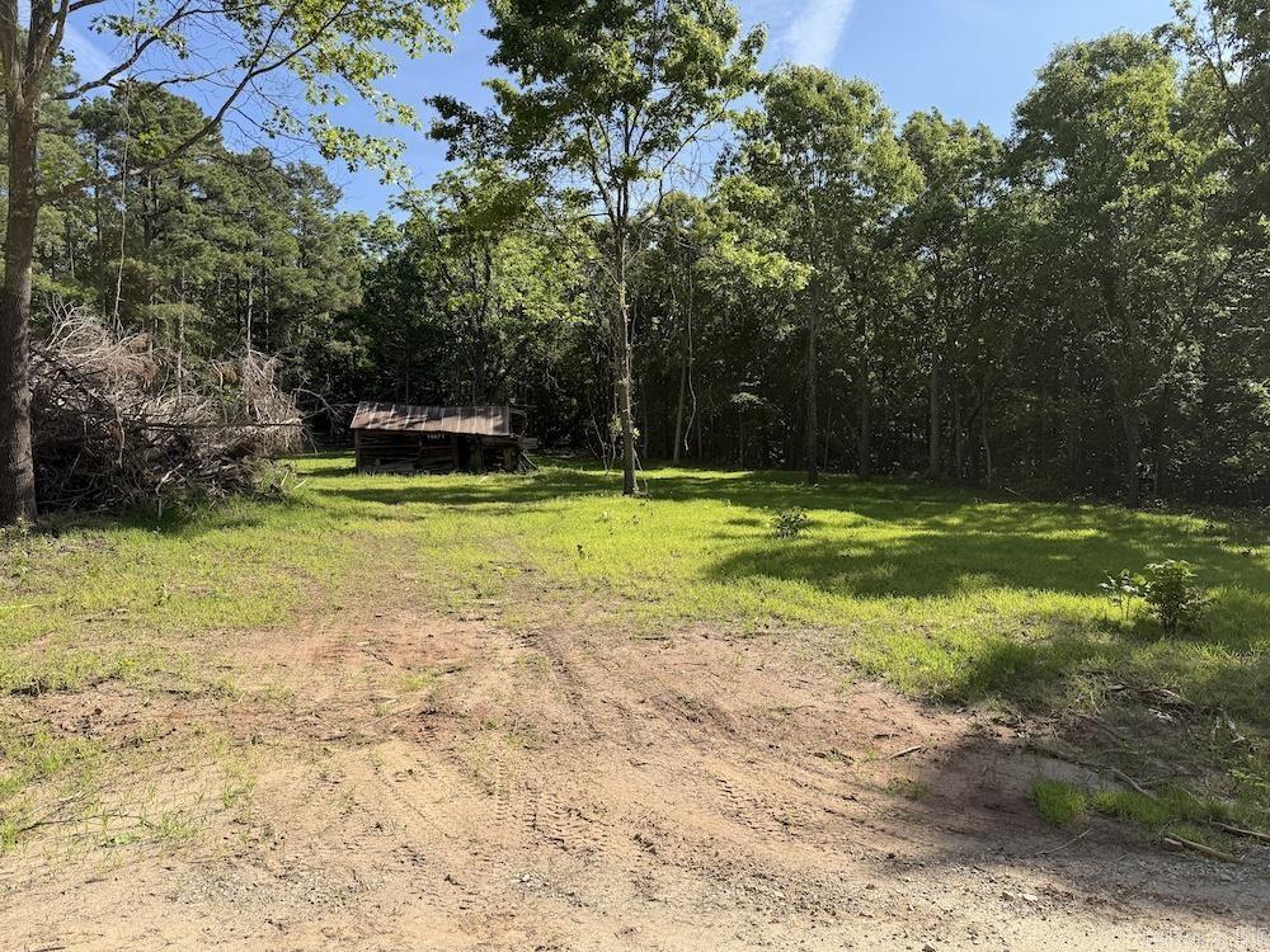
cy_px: 476
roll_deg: -0.3
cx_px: 635
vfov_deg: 56.8
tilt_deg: +2.3
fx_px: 881
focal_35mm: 24
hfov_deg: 71.6
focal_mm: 6.76
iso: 80
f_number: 1.78
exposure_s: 1/2525
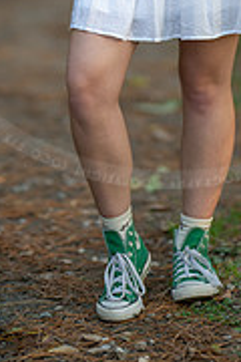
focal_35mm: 213
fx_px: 2139
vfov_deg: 9.5
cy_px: -72
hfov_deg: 6.4
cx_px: 147
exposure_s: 1/500
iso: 160
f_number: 1.2
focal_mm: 85
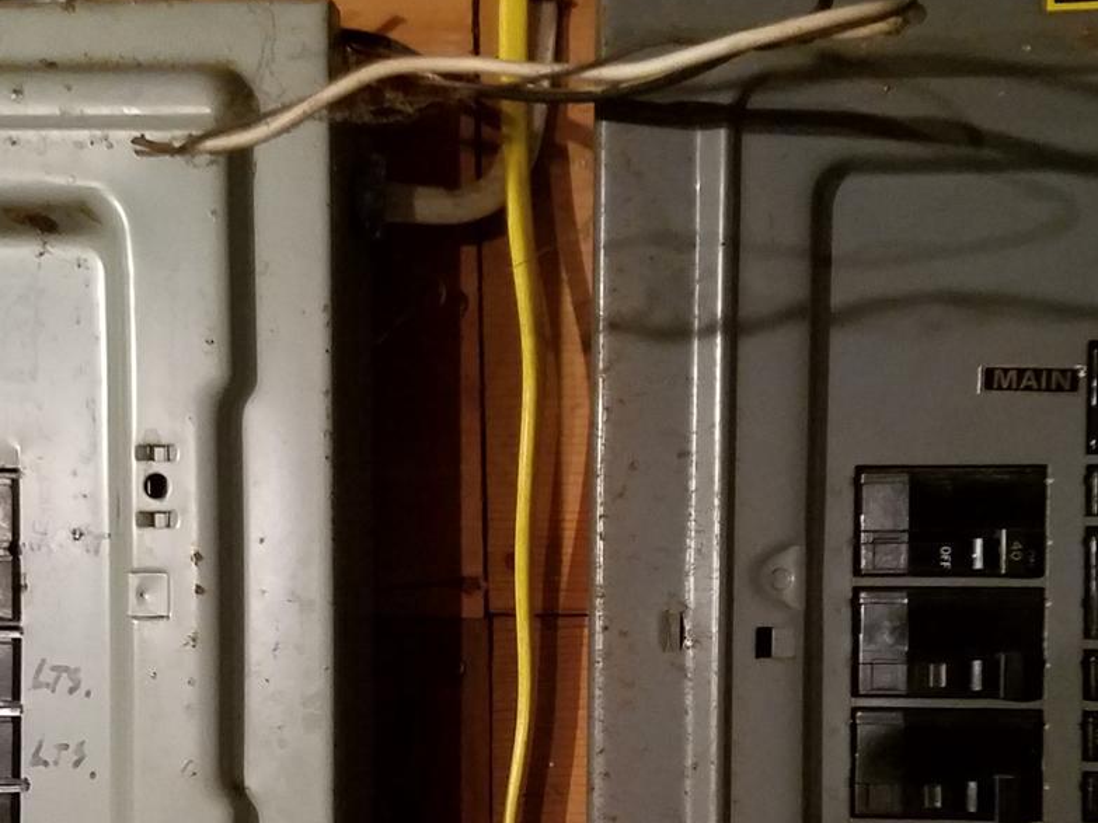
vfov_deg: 21.3
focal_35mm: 68
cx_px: 505
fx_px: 2157
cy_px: 677
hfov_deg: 28.6
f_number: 1.7
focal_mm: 4.2
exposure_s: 1/10
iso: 400
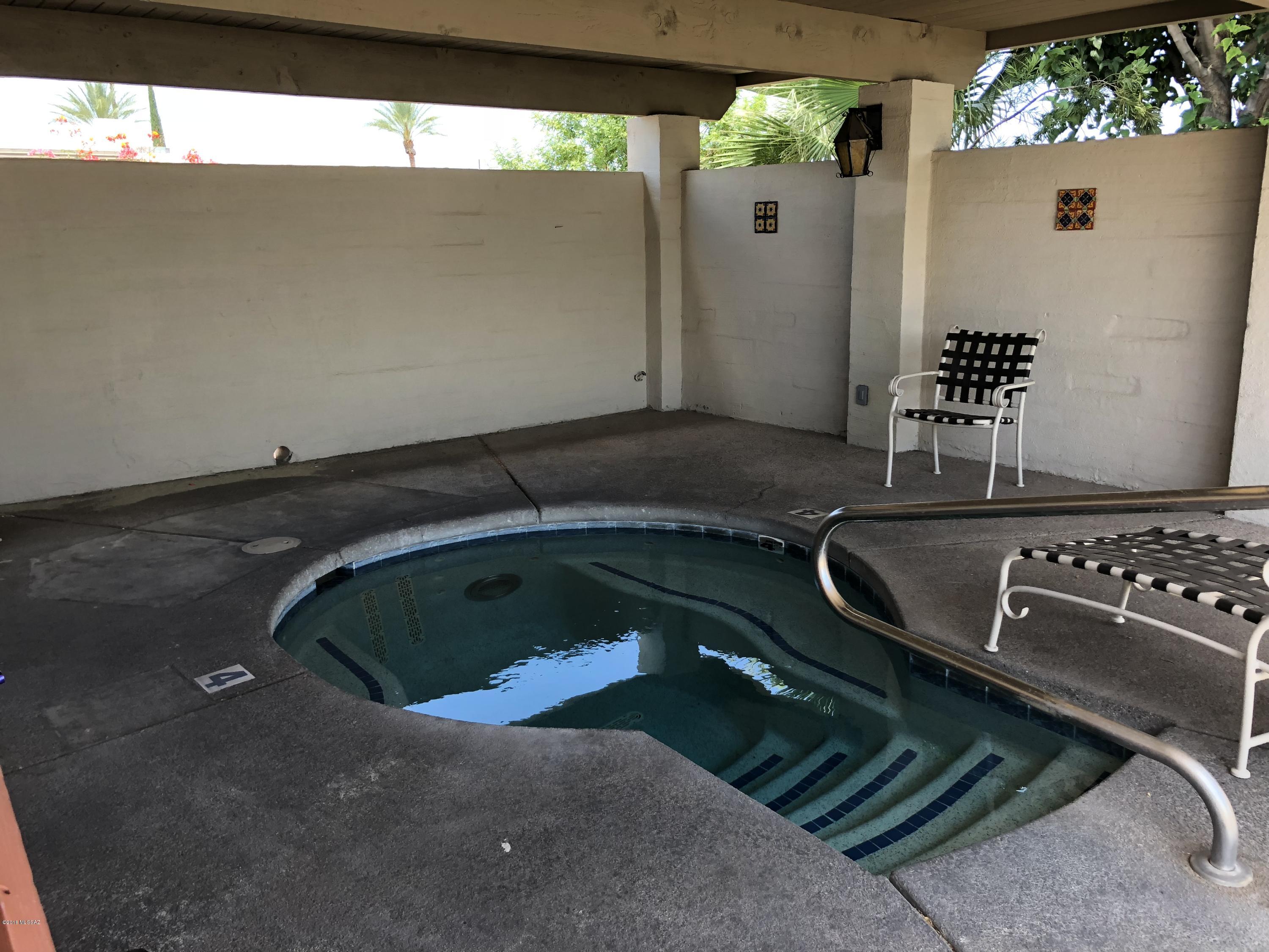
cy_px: 476
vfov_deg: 49.7
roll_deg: +1.1
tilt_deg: -13.4
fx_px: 1026
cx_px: 634
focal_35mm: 28
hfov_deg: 63.4
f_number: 1.8
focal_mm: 3.99
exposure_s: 1/120
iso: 32
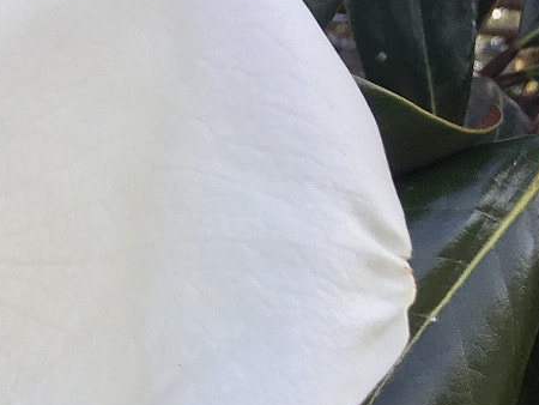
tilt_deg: +11.1
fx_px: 1605
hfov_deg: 16.5
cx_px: -373
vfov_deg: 14.3
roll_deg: +1.9
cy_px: 125
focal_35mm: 103
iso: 25
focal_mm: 4.15
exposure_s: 1/124
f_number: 2.2
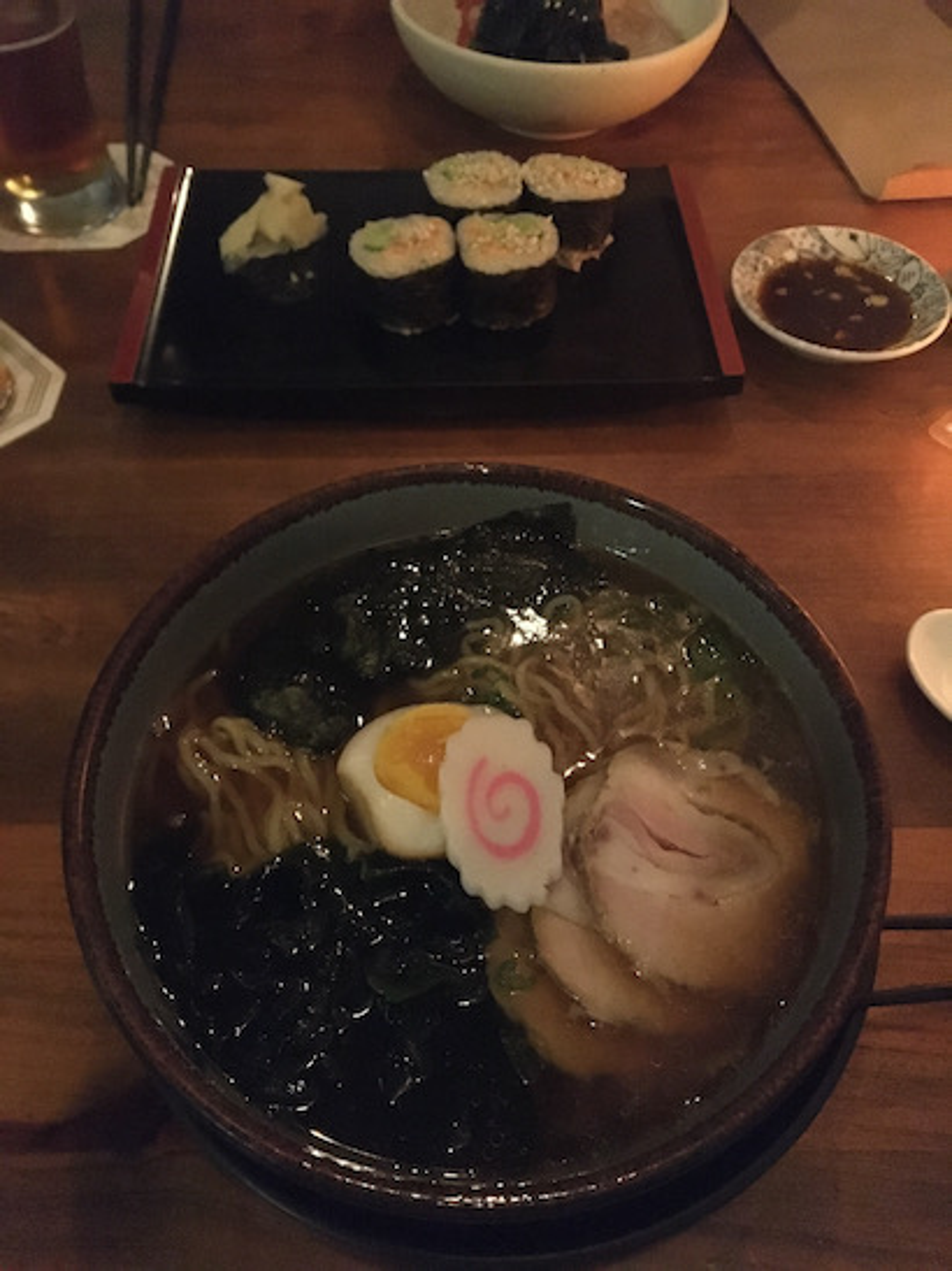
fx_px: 1064
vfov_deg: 61.7
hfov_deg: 48.2
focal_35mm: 29
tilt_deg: -52.6
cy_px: 636
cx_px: 476
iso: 2000
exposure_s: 1/15
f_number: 2.2
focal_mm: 4.15
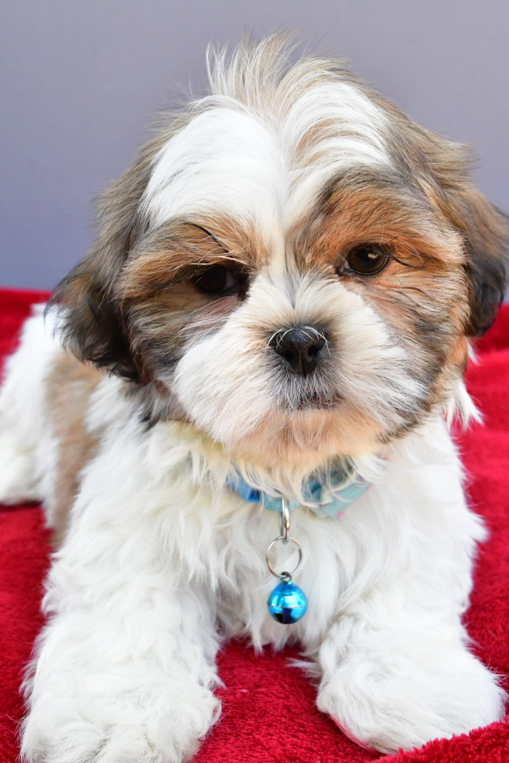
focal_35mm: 42
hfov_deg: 31.9
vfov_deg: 46.4
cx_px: 254
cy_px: 382
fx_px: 891
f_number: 11
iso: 5000
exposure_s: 1/400
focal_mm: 28
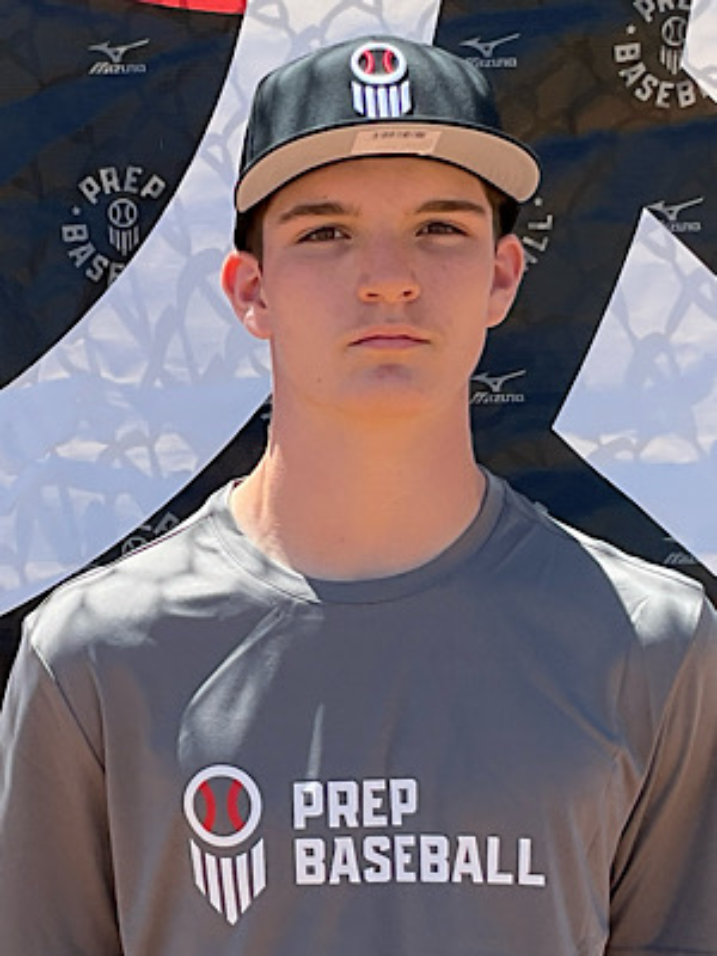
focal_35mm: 29
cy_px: 478
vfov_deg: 61.7
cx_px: 358
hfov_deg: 48.2
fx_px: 801
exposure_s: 1/613
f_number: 1.8
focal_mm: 3
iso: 16
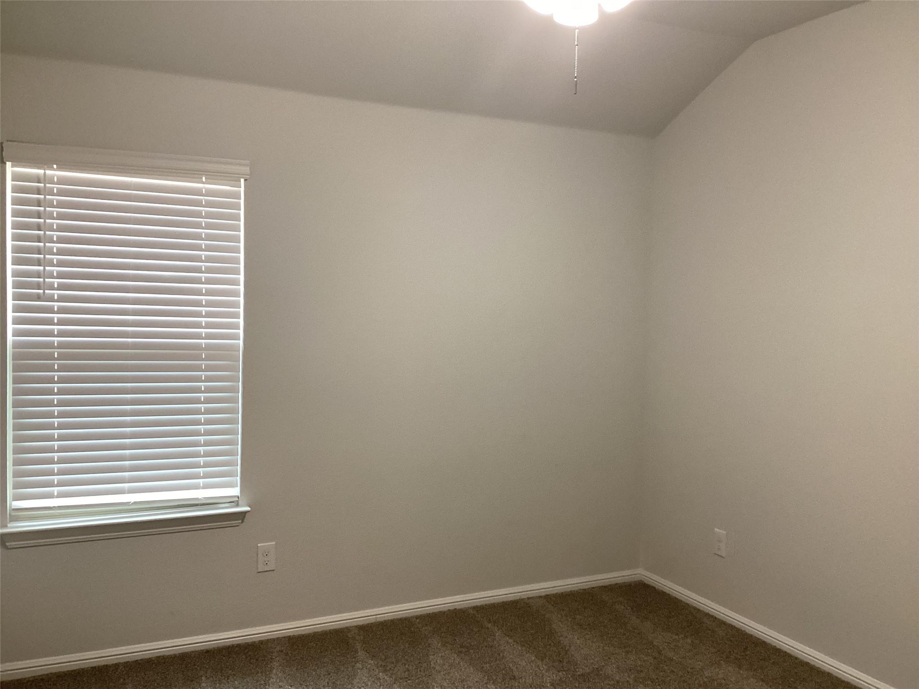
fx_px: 823
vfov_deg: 45.4
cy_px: 344
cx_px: 460
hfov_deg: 58.4
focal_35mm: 31
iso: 160
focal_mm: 3.3
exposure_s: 1/60
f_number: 2.4
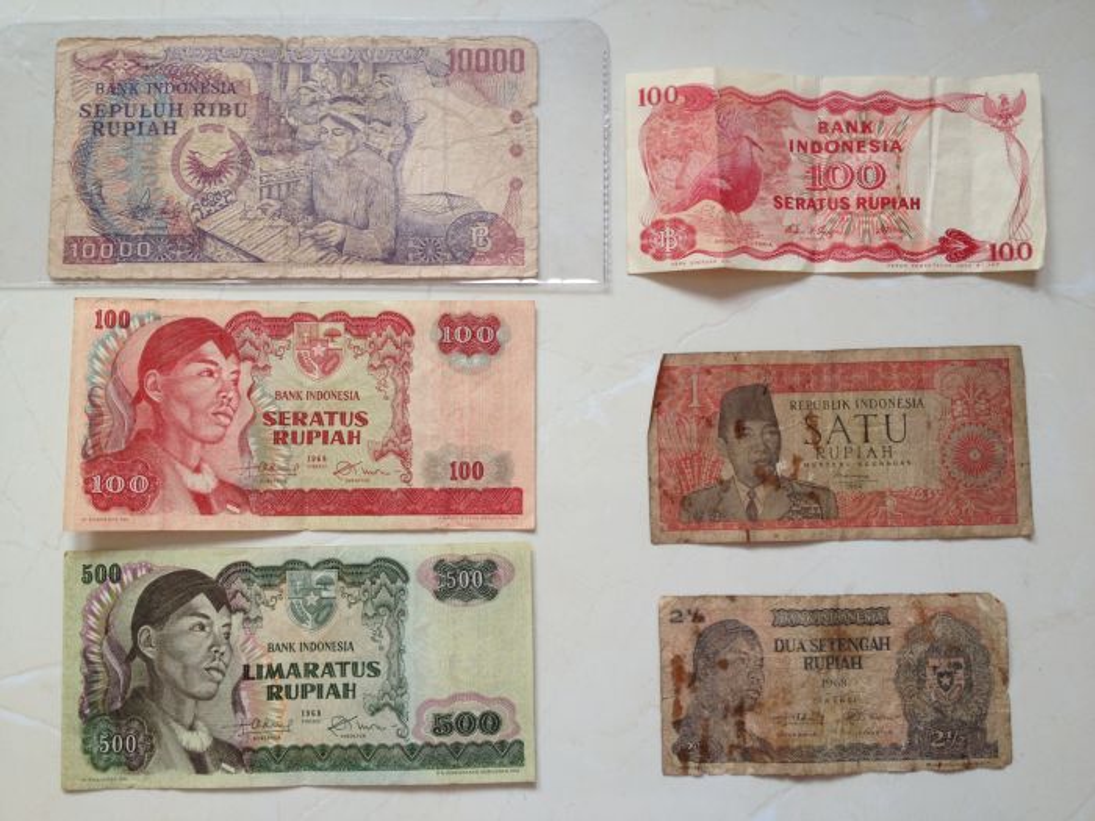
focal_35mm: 35
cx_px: 548
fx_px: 1107
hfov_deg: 52.6
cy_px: 410
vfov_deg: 40.7
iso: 64
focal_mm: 4.28
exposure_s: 1/30
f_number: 2.4
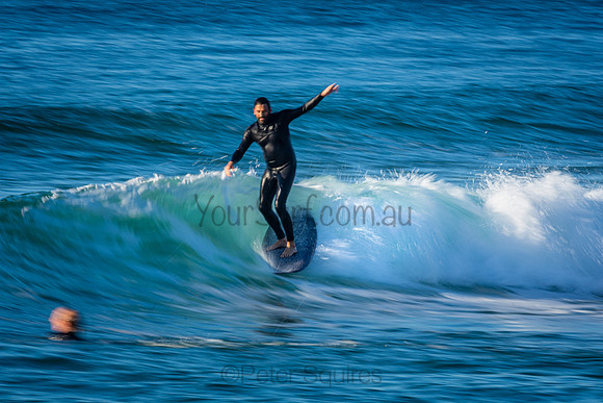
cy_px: 202
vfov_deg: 1.8
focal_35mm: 750
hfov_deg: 2.7
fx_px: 12565
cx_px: 302
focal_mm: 500
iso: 100
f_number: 25
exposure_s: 1/20
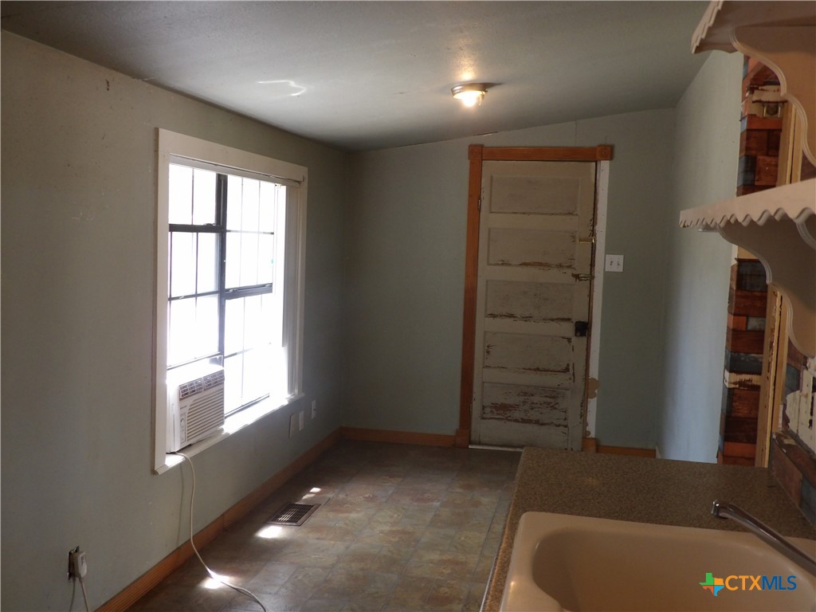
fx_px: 778
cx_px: 408
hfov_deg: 55.4
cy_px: 306
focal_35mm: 33
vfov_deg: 42.9
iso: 200
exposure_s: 1/29
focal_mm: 5.9
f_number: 3.6
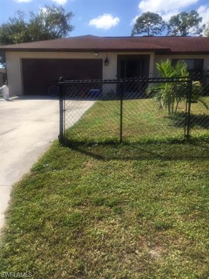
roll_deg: -2.9
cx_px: 104
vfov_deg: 61.7
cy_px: 140
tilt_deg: -8.0
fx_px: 233
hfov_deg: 48.2
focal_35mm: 29
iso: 25
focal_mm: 4.15
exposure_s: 1/1637
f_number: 2.2
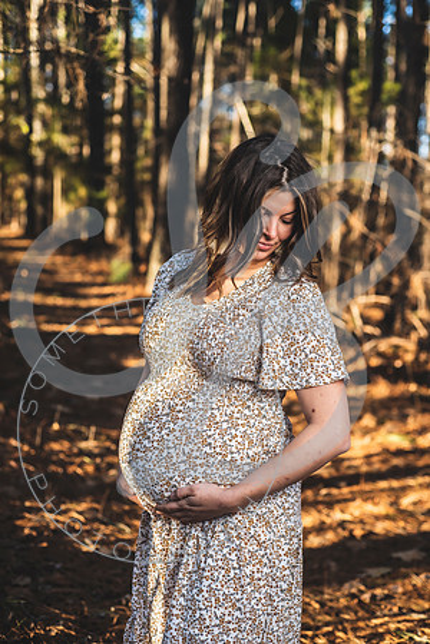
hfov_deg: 27.0
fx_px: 896
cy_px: 322
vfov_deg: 39.6
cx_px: 215
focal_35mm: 50
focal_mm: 50
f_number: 2.8
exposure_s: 1/200
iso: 100
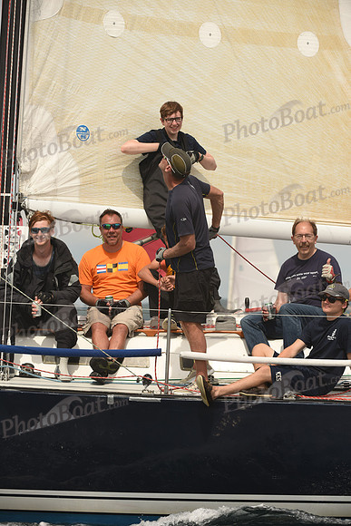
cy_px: 263
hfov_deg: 6.9
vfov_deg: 10.3
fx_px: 2923
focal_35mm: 200
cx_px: 176
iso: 250
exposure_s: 1/1000
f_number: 6.3
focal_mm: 200
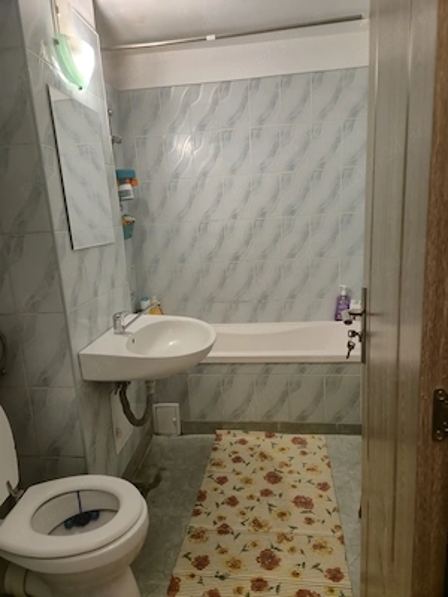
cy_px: 298
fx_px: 397
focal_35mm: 23
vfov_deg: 73.9
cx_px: 224
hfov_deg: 58.9
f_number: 1.8
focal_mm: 5.4
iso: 125
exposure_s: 1/50
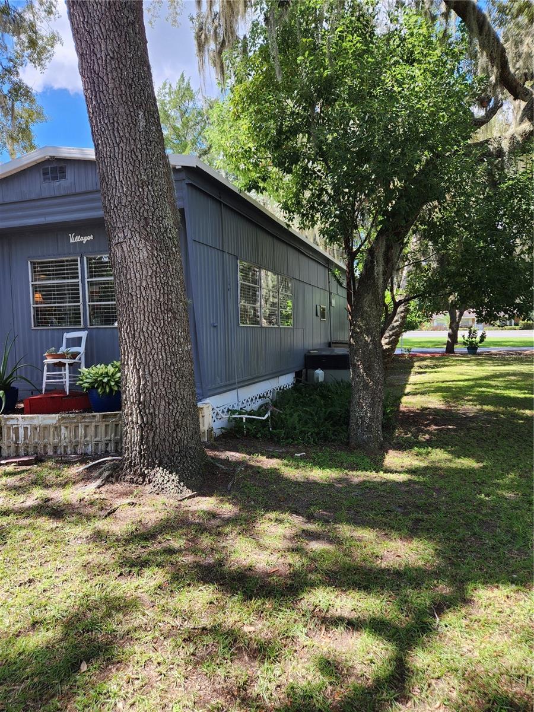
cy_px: 356
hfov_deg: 58.9
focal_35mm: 23
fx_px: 473
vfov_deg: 73.9
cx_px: 267
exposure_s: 1/222
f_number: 1.8
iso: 20
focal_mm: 5.4
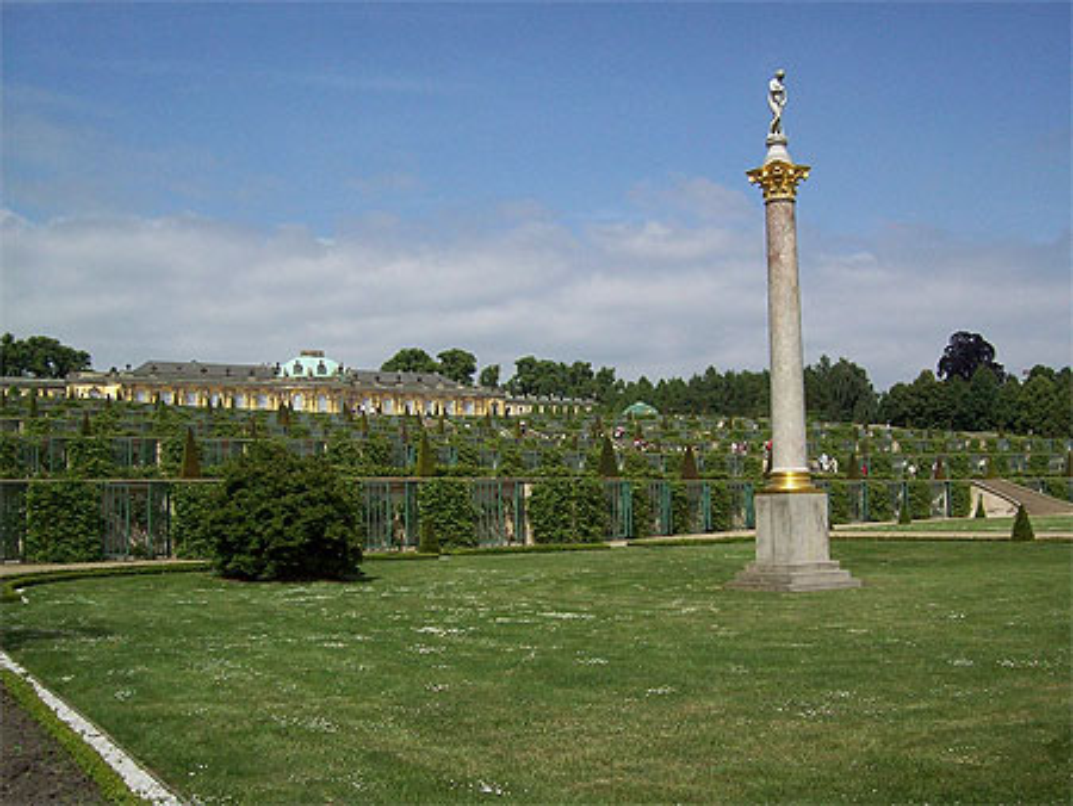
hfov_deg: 51.3
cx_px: 536
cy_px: 403
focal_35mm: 36
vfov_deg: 39.7
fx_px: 1116
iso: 80
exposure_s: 1/1012
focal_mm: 6
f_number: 4.8
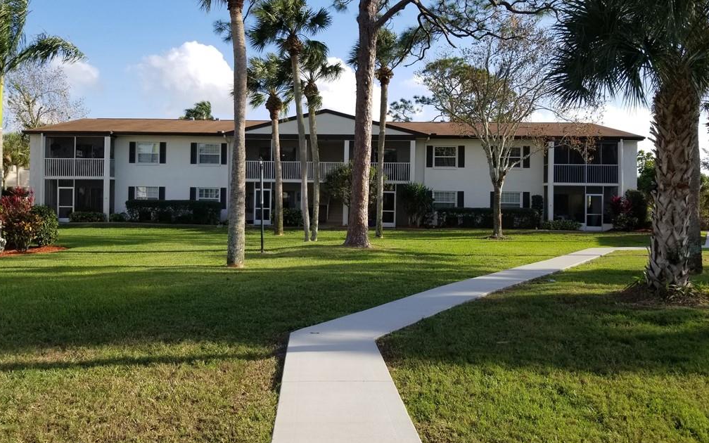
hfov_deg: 66.5
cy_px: 191
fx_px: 541
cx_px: 351
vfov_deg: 44.4
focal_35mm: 28
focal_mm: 4.25
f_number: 1.7
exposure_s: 1/1648
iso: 50
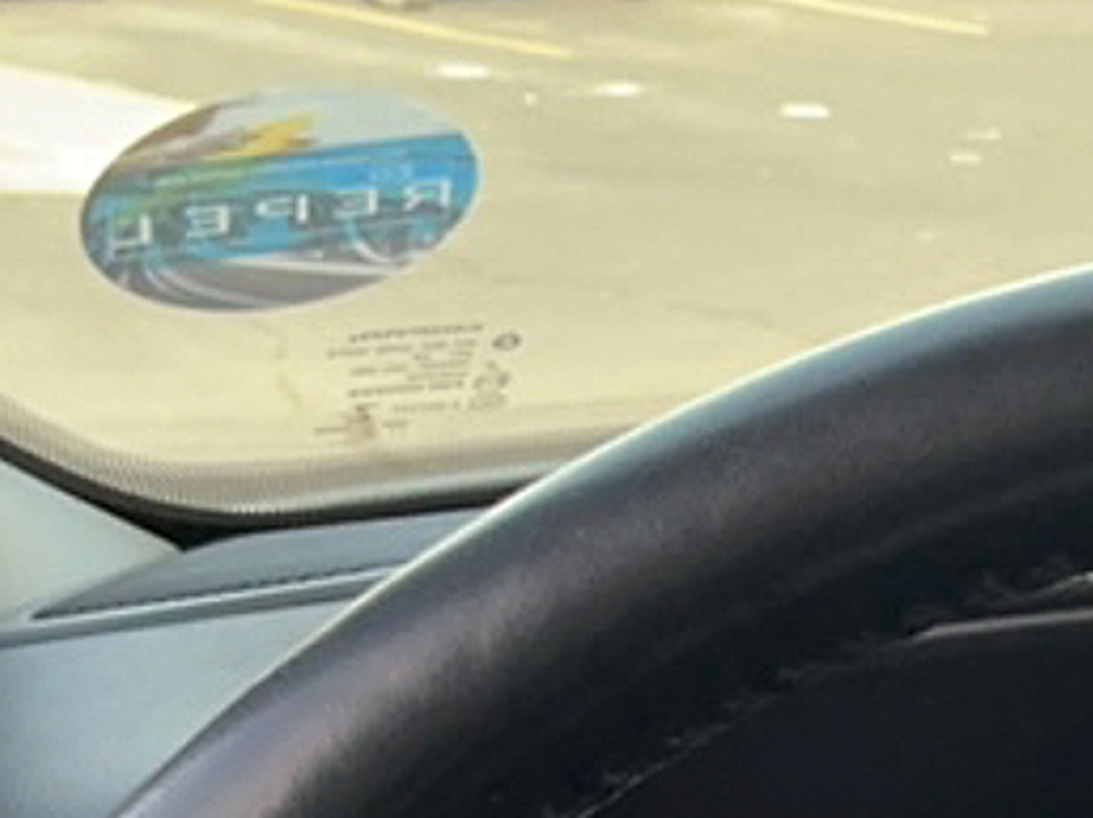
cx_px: 1646
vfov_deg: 12.4
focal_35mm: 112
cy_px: 1310
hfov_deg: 16.1
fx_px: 3533
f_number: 1.8
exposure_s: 1/120
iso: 50
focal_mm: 3
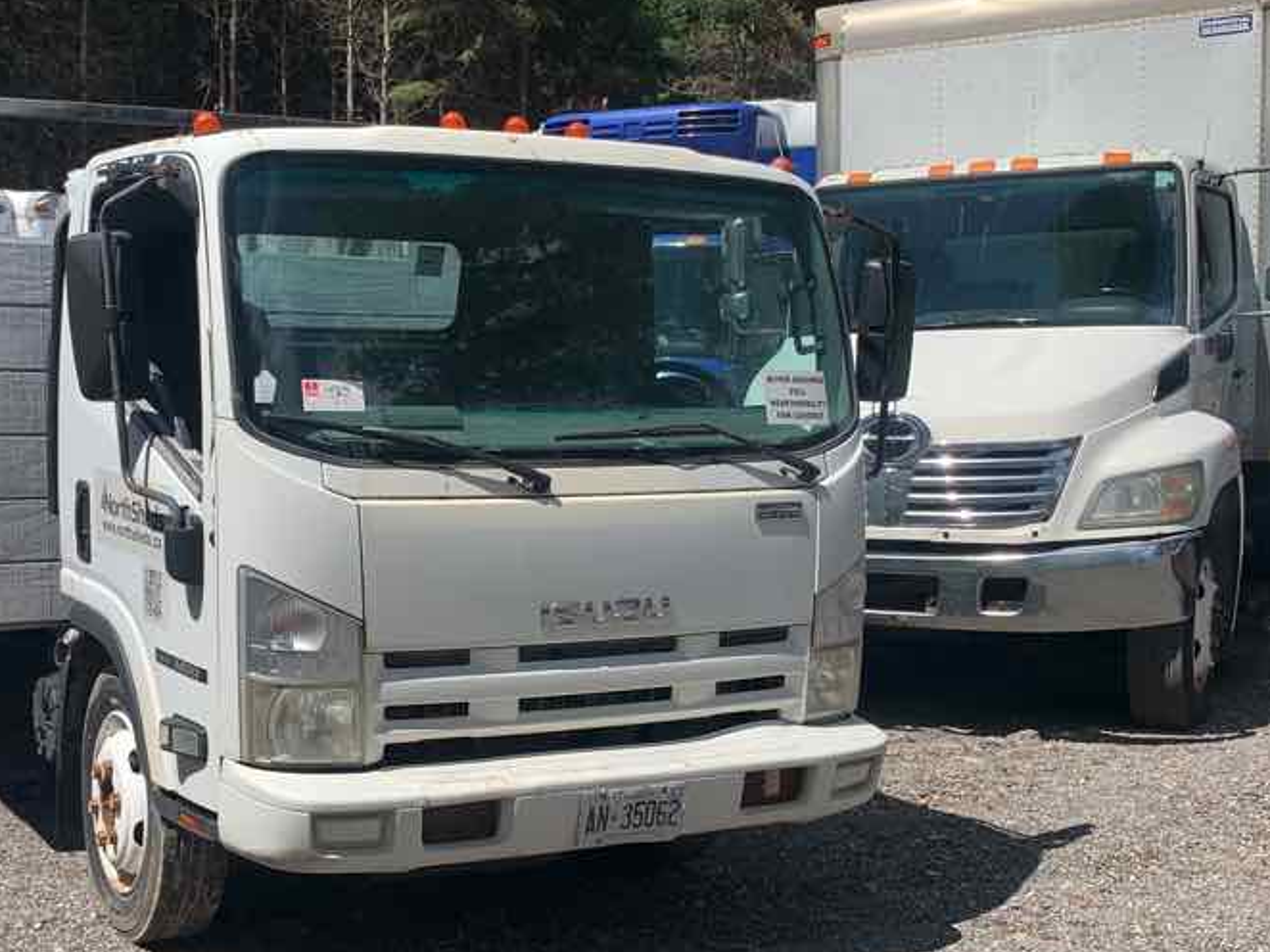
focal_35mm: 48
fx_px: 1760
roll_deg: -0.4
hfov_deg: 39.2
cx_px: 430
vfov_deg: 30.1
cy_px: 589
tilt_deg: -6.6
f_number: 1.8
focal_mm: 4.25
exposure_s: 1/2611
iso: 25
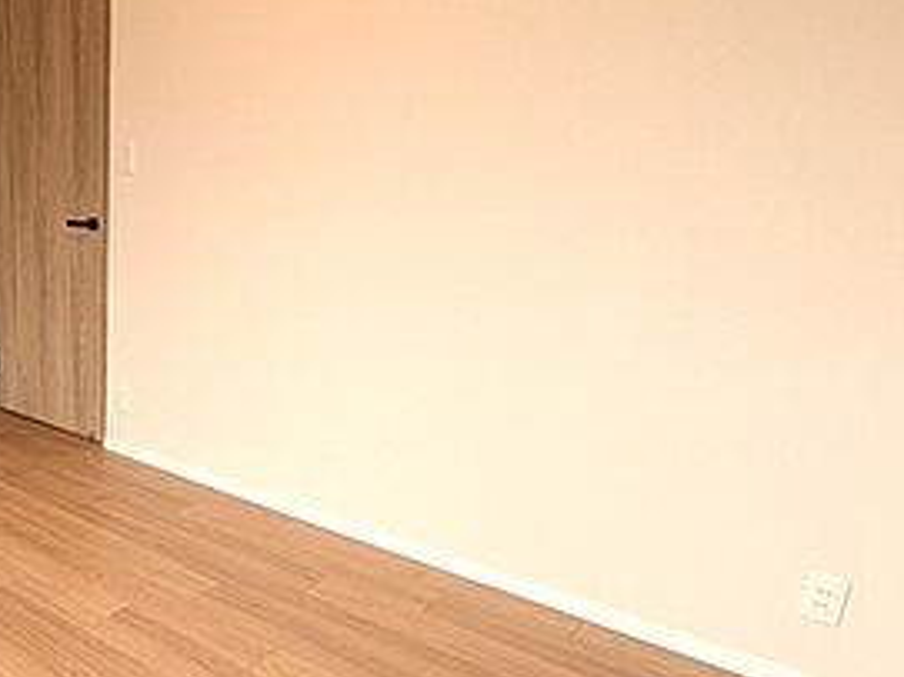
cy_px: 417
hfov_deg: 51.6
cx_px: 93
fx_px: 809
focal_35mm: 31
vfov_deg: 45.1
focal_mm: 1.83
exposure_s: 1/103
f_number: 2.2
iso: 50
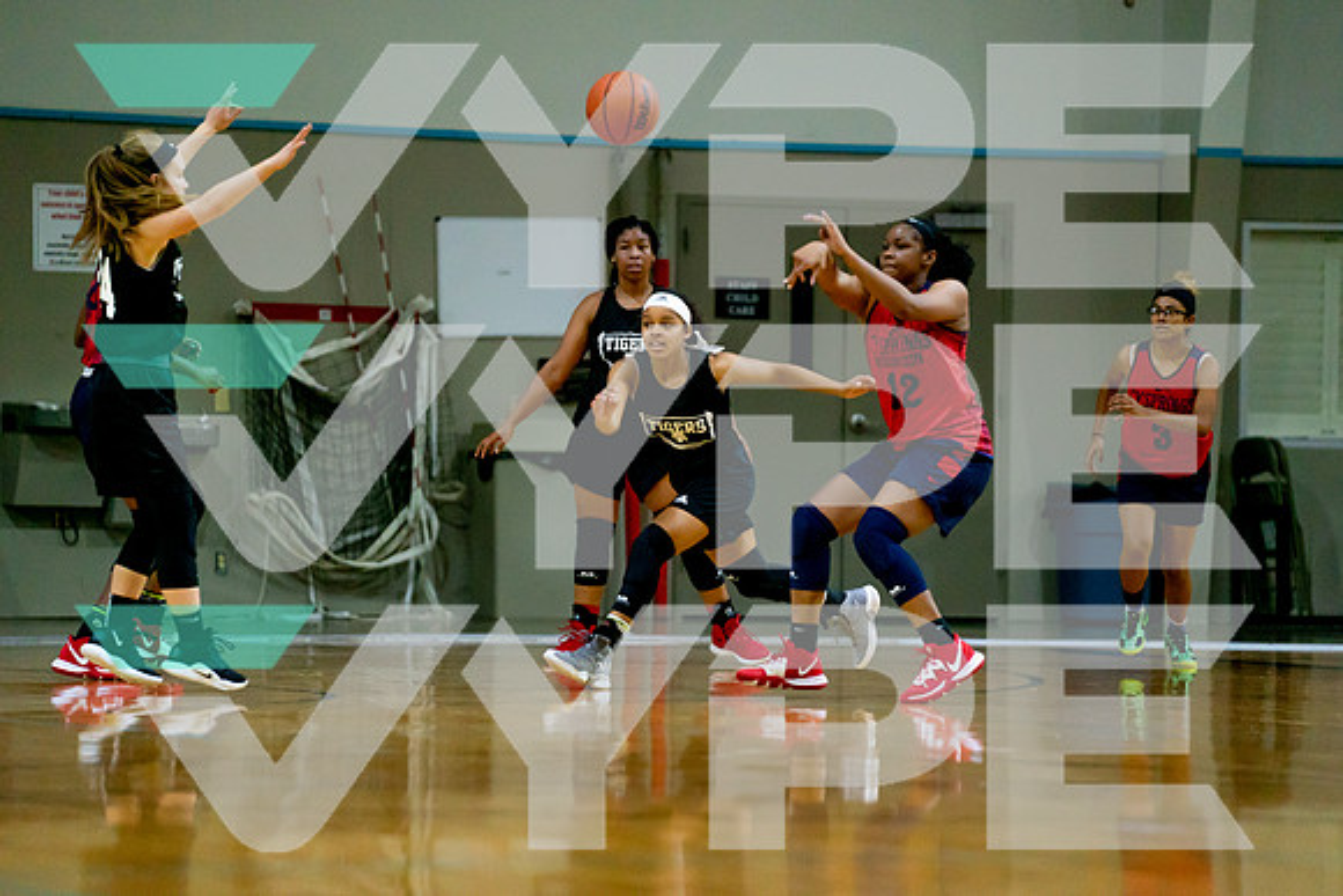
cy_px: 448
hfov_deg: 10.3
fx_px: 7467
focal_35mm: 200
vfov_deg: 6.9
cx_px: 672
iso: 4000
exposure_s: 1/1000
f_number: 2.8
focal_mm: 200
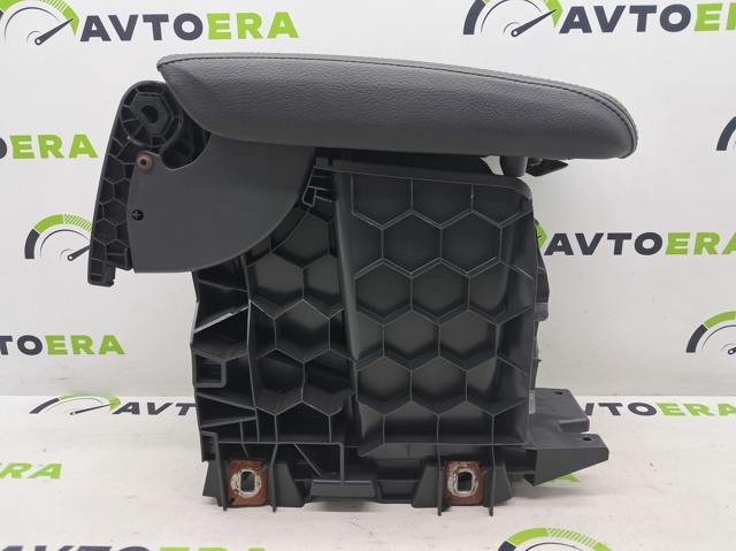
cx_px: 368
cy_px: 276
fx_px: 574
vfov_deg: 51.3
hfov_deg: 65.4
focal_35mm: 27
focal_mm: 4
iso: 50
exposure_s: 1/50
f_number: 1.8
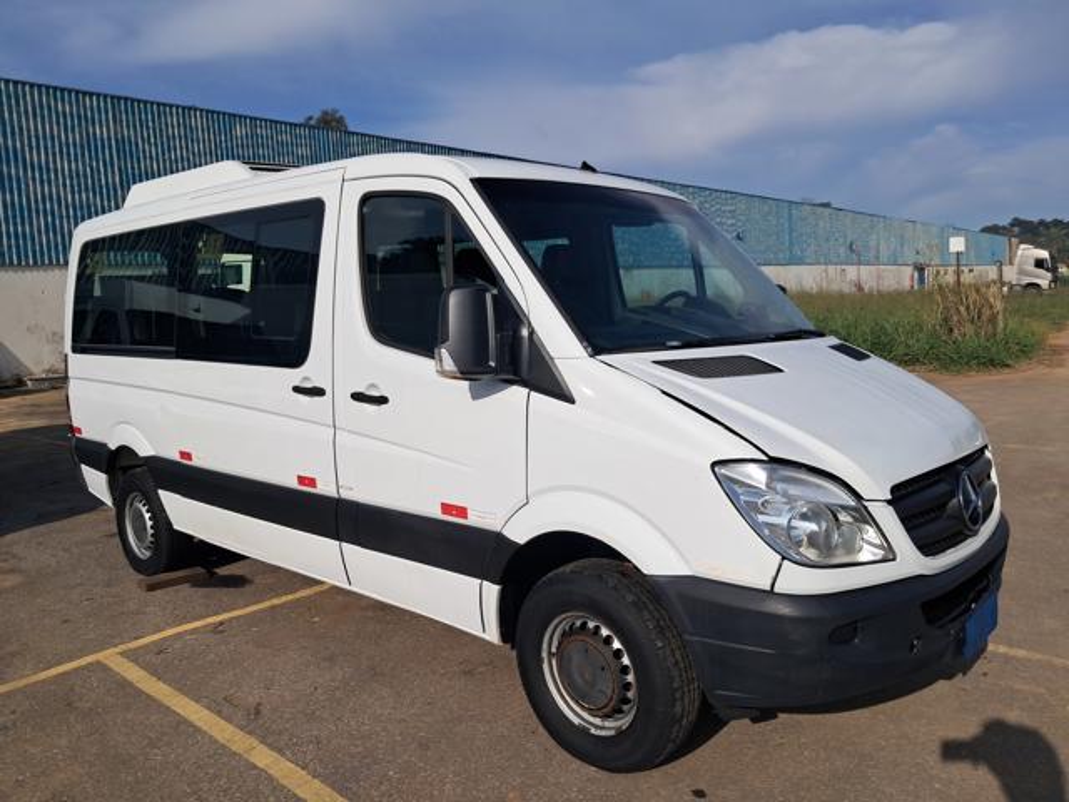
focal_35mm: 27
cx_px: 534
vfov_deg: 51.4
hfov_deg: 65.3
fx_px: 834
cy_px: 401
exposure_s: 1/1445
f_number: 1.8
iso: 50
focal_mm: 4
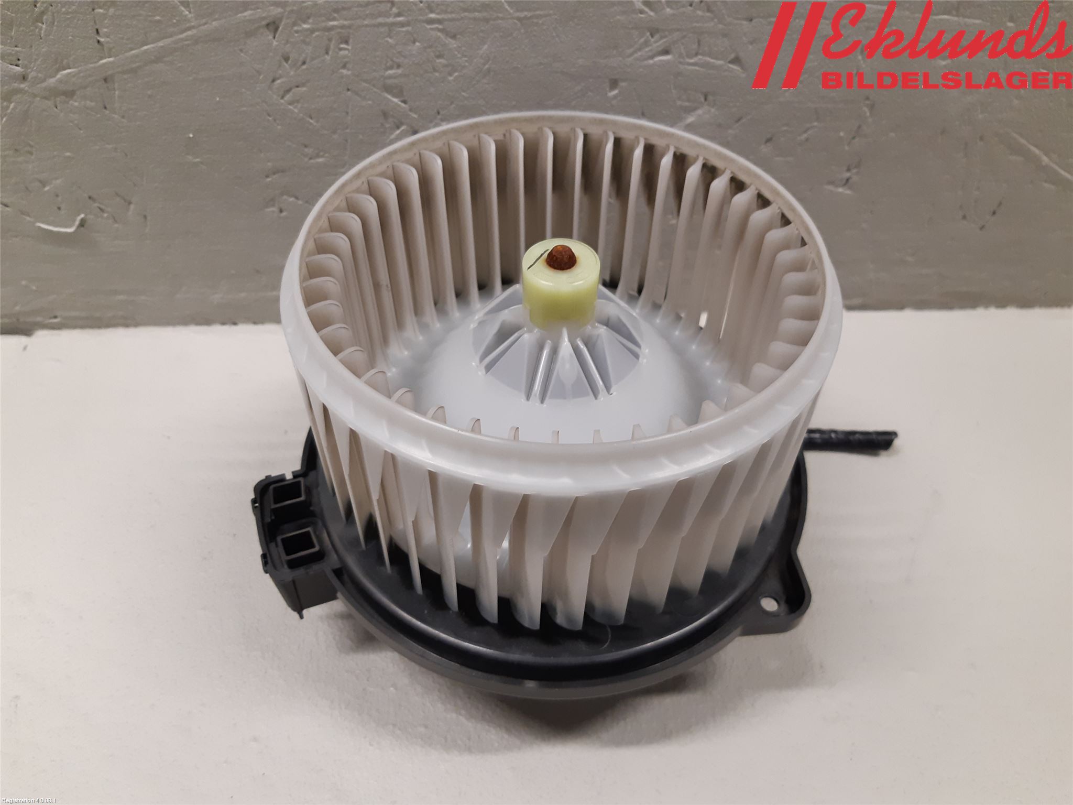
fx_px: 806
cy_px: 402
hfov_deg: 67.3
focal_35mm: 26
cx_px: 536
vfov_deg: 53.1
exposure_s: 1/50
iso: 160
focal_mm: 3.93
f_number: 1.7
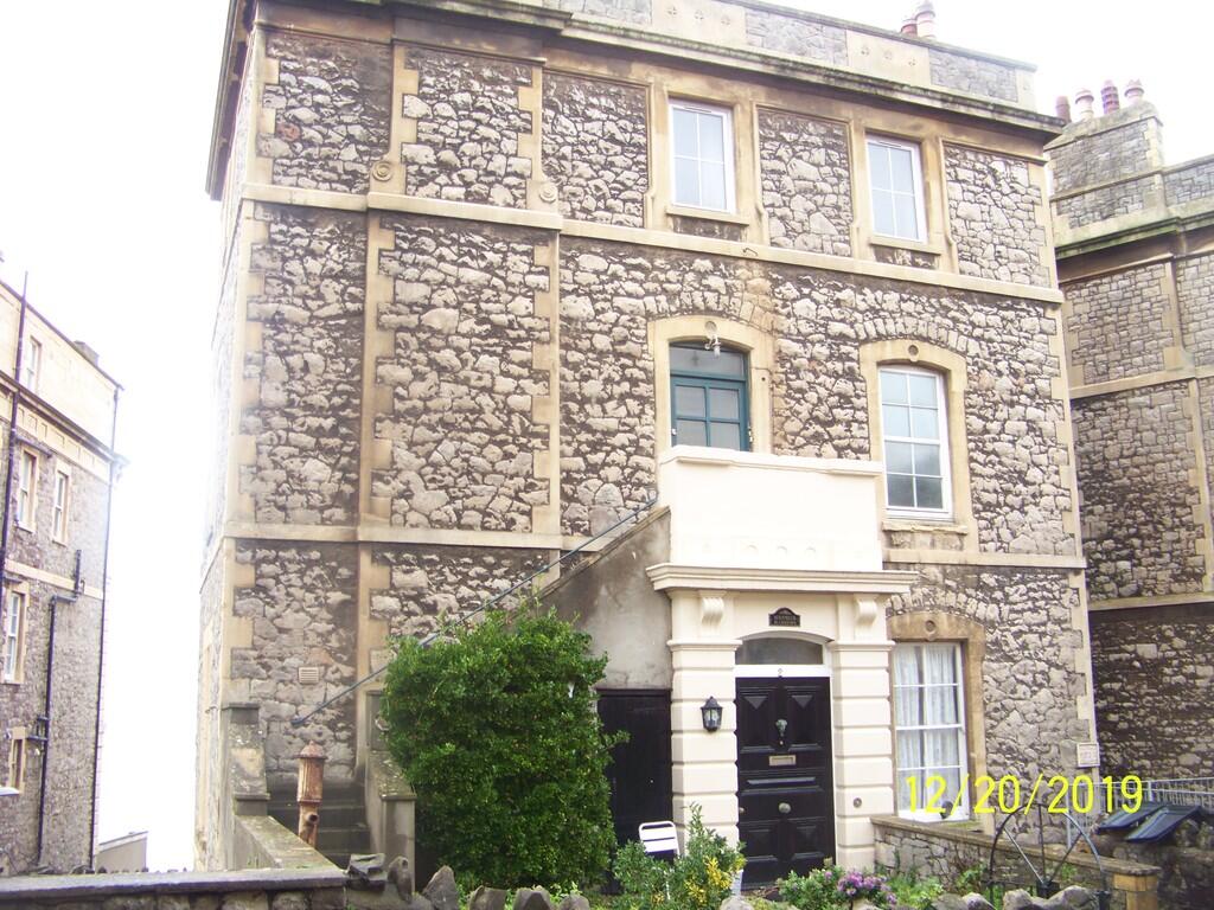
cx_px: 607
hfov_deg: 51.4
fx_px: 1263
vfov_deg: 39.7
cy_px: 455
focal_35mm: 36
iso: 66
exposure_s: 1/60
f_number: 2.8
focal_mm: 5.85
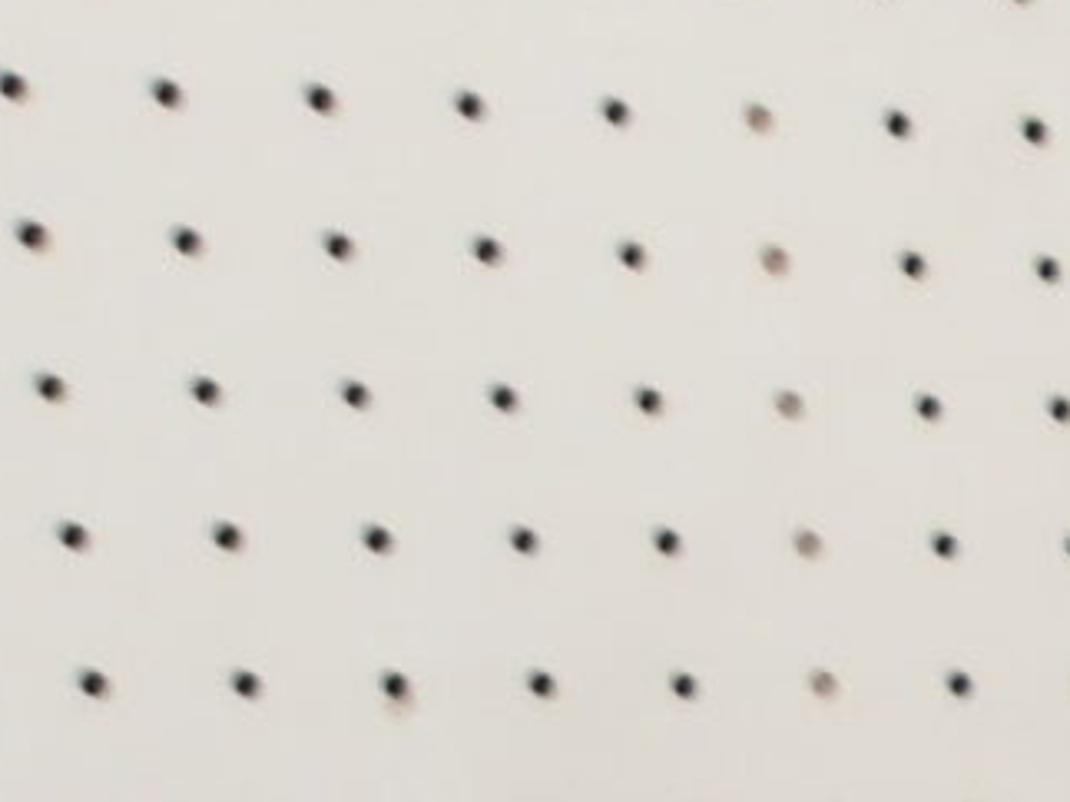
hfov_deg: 7.7
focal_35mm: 214
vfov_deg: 6.2
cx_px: 3502
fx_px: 6612
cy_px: 2635
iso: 114
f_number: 3
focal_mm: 4.9
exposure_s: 1/30
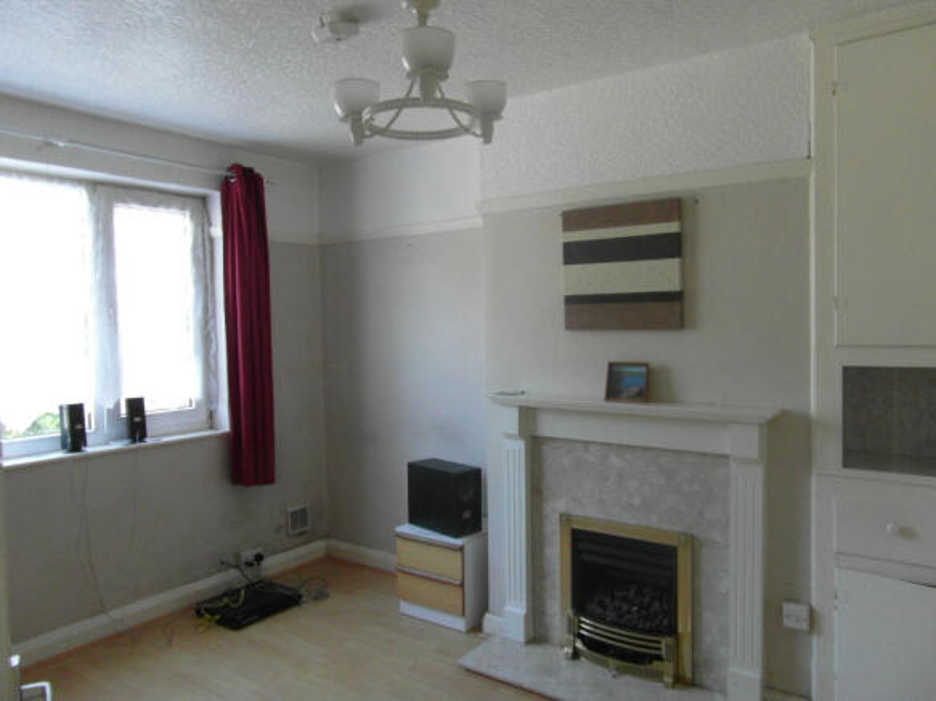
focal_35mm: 24
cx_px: 468
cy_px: 350
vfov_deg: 56.8
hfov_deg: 71.6
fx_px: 649
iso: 240
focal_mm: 4
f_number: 3.2
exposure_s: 1/30
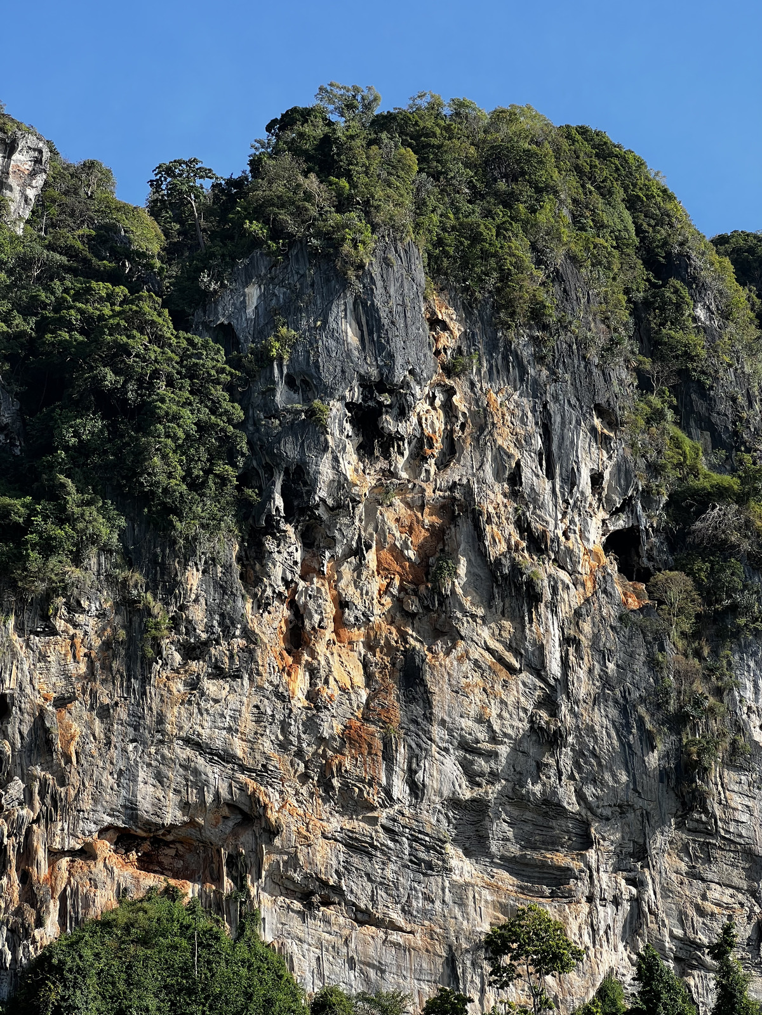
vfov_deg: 25.3
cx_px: 381
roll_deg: +3.7
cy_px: 508
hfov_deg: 19.1
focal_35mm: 77
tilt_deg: +26.4
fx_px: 2260
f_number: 2.8
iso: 32
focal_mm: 9
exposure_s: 1/339
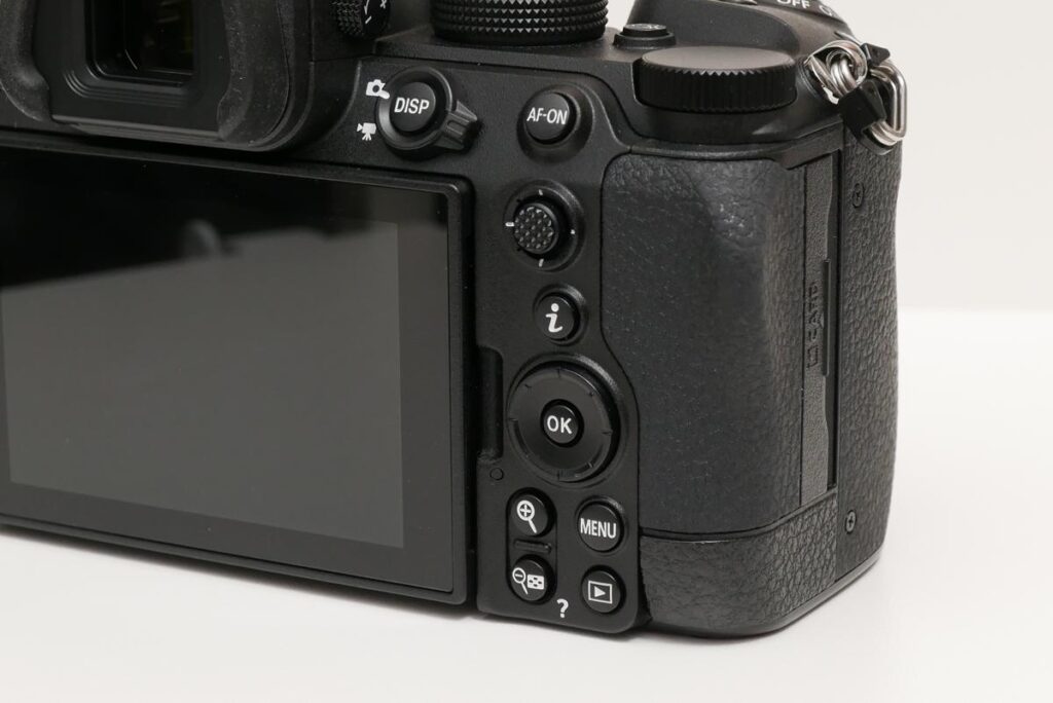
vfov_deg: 11.3
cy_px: 352
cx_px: 526
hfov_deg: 16.9
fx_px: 3541
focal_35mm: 121
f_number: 5.6
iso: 800
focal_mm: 34
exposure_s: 1/60
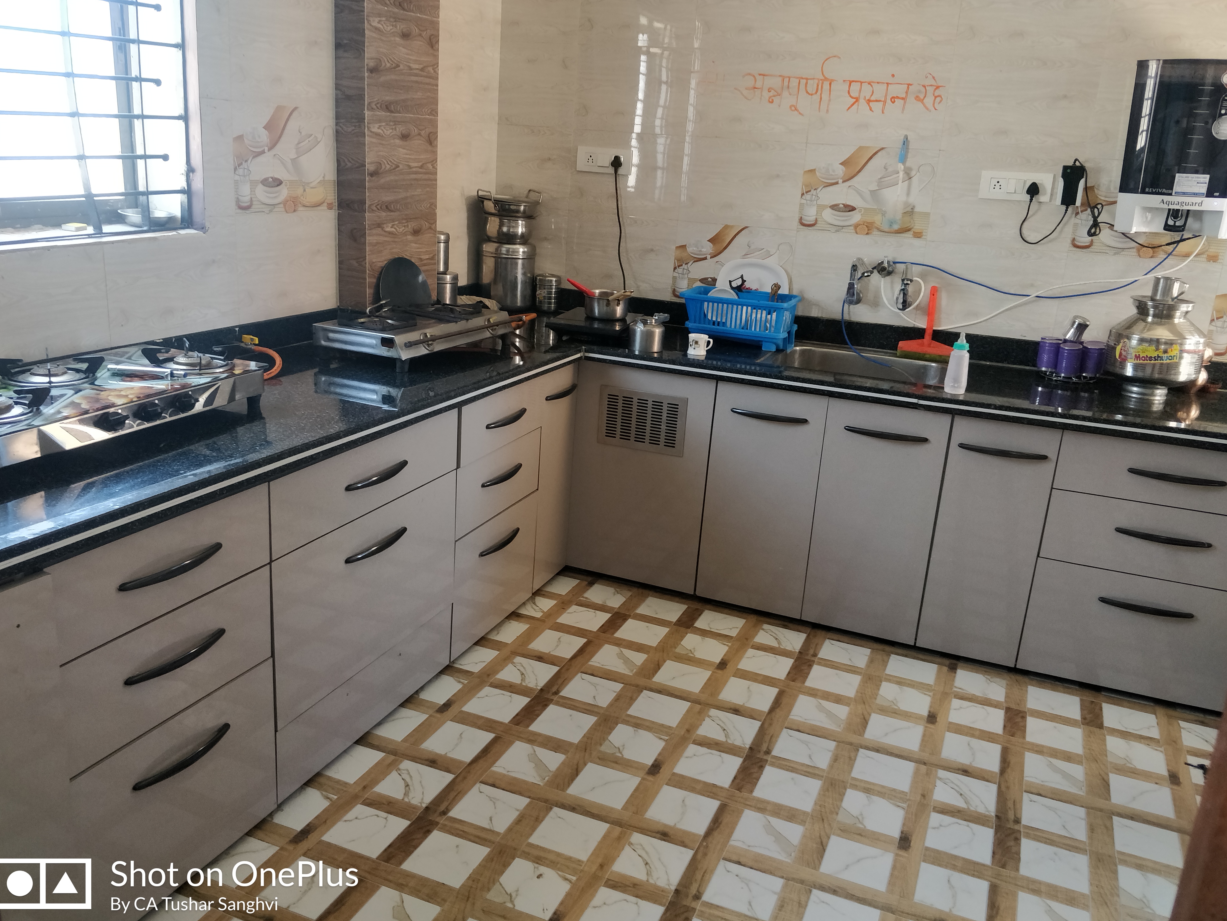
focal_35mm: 25
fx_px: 886
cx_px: 602
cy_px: 461
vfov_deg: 54.9
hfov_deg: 69.4
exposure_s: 1/50
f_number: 1.7
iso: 640
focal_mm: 4.1
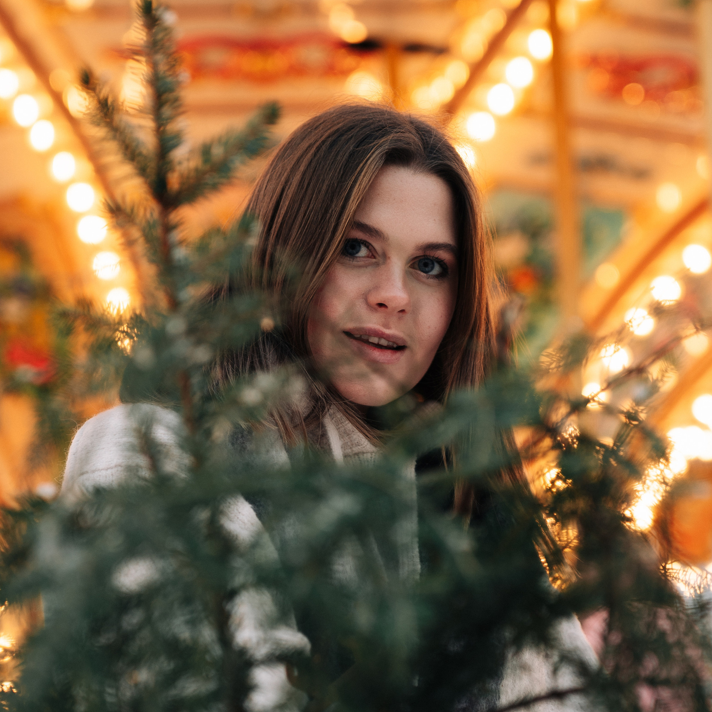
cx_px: 383
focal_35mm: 130
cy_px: 366
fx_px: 3025
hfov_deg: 13.4
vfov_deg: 13.4
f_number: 2.8
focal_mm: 73
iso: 100
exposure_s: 1/125
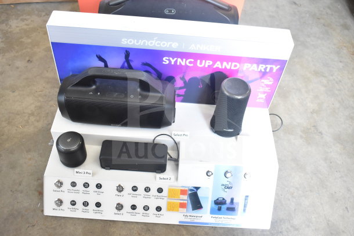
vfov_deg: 38.4
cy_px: 118
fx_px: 339
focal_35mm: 34
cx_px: 177
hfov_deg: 55.1
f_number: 3.8
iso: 1250
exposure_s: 1/40
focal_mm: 23
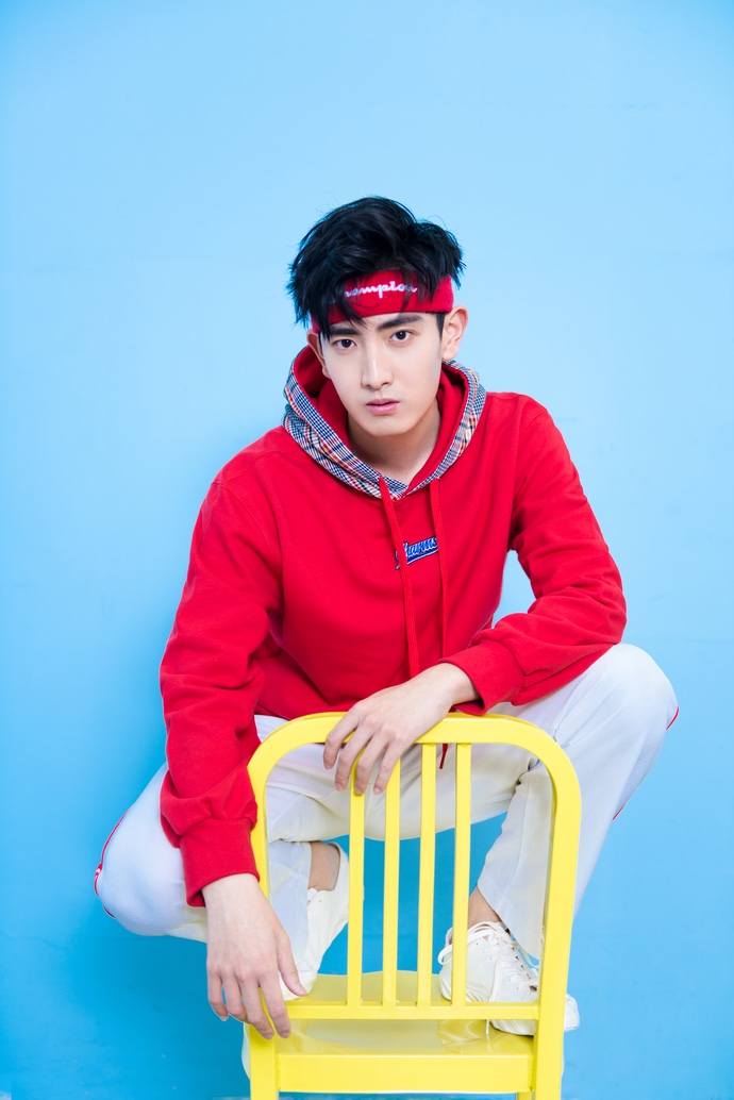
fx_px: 1467
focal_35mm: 48
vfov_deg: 41.1
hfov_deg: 28.1
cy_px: 550
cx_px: 367
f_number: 2.8
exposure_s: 1/160
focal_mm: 48
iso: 400
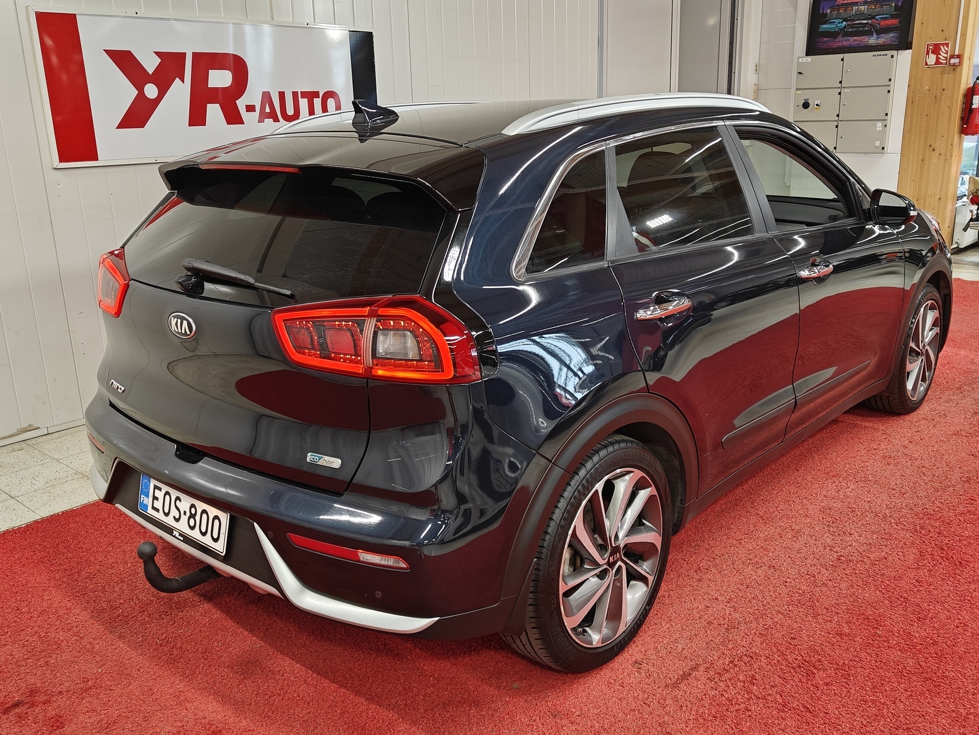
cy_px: 368
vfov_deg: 45.4
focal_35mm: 31
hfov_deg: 58.4
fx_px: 877
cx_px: 490
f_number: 1.8
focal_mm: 5.59
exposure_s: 1/50
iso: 80
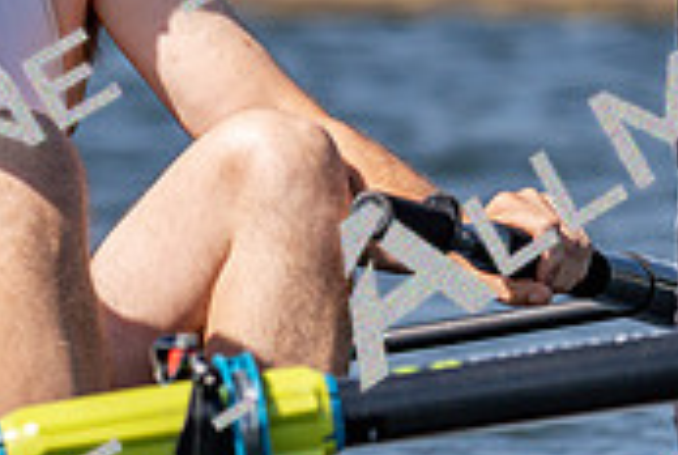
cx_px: 4
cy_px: 18
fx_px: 17054
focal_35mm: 904
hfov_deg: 2.3
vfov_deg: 1.5
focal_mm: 270
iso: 250
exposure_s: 1/2000
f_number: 5.6
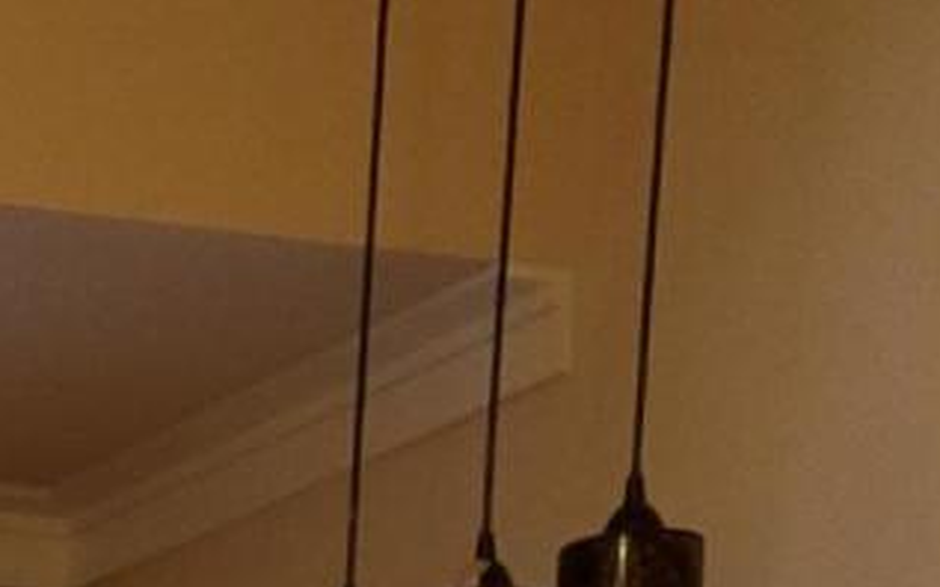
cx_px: -869
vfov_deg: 6.3
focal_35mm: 174
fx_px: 4457
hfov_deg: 11.1
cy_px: 2298
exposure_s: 1/39
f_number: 1.5
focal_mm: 4.3
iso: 200
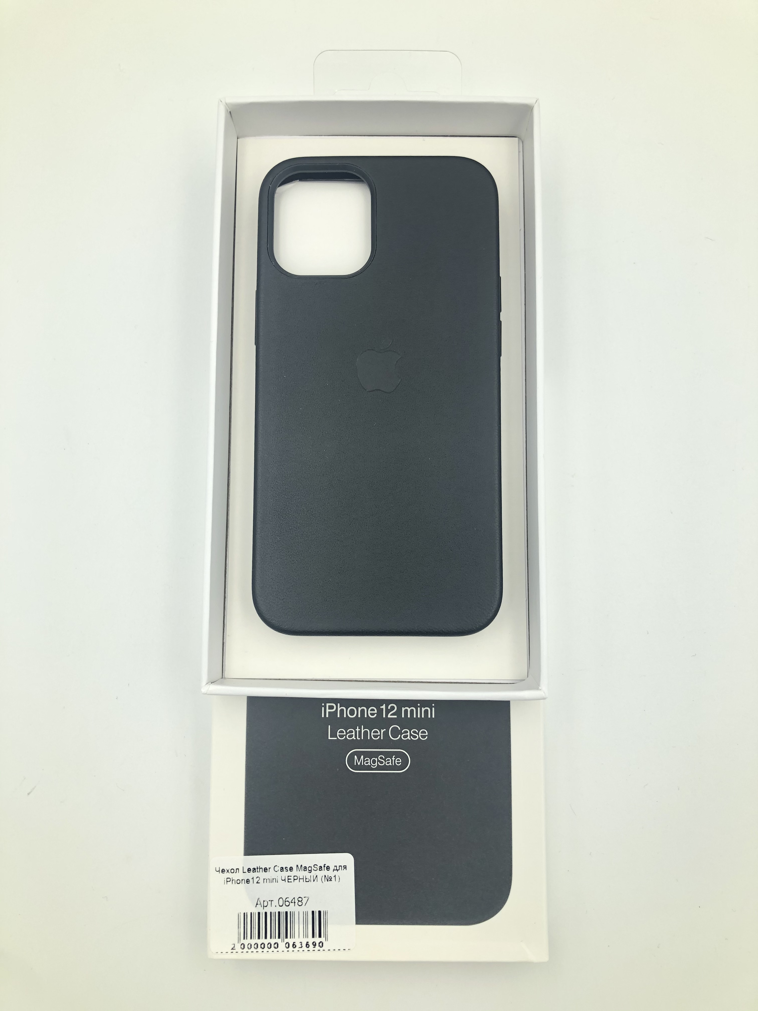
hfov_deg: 49.7
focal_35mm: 28
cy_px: 506
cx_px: 379
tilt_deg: -86.0
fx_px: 818
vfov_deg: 63.4
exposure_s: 1/358
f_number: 1.8
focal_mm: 3.99
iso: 20
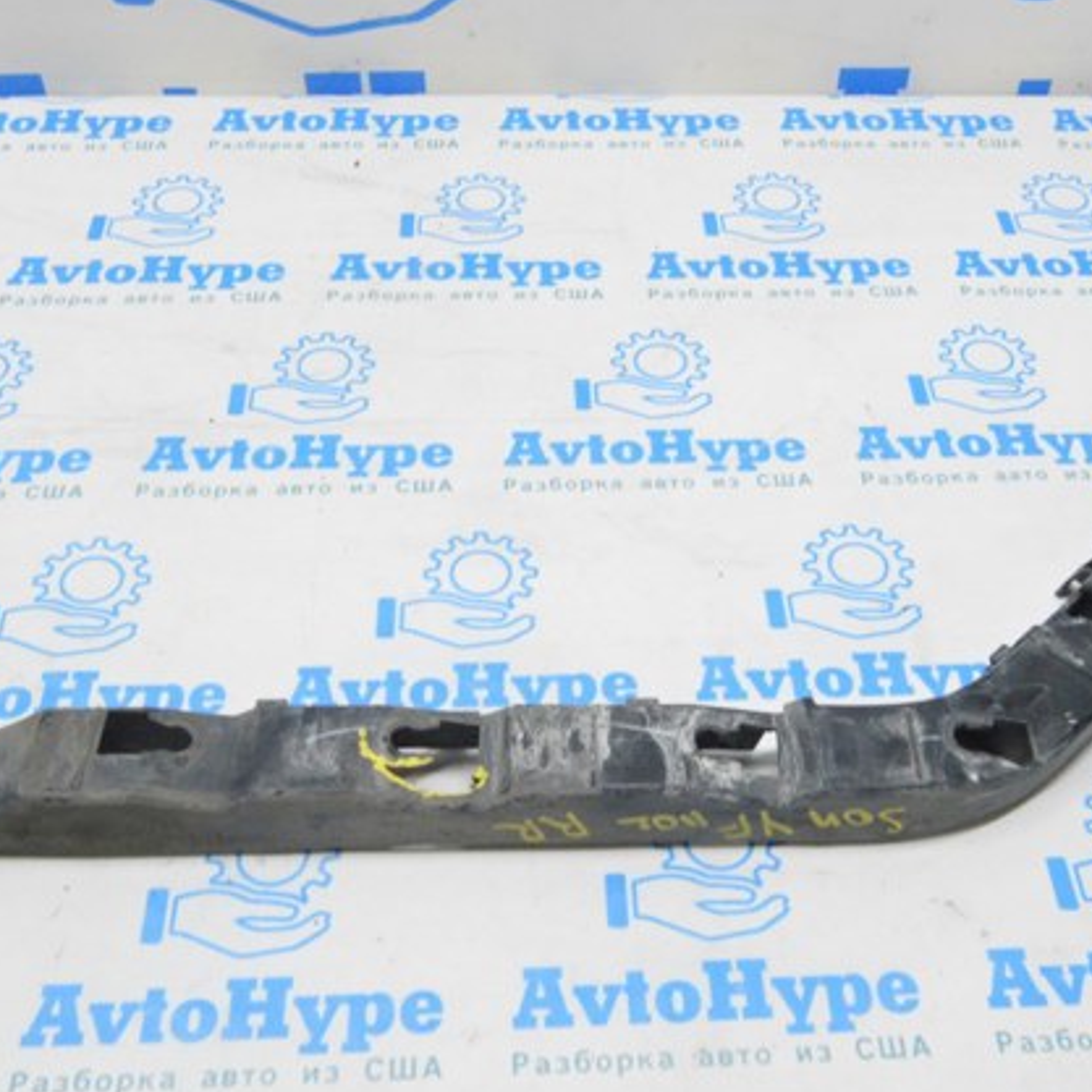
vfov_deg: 39.2
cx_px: 608
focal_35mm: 43
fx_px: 1535
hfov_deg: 39.1
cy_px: 551
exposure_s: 1/15
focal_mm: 22
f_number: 20
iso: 6400
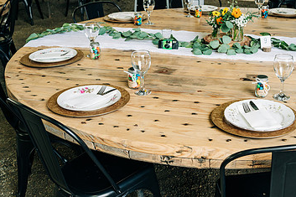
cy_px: 60
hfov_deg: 38.1
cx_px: 214
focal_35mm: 51
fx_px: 419
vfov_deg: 26.3
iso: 640
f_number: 5.6
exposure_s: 1/160
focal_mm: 31
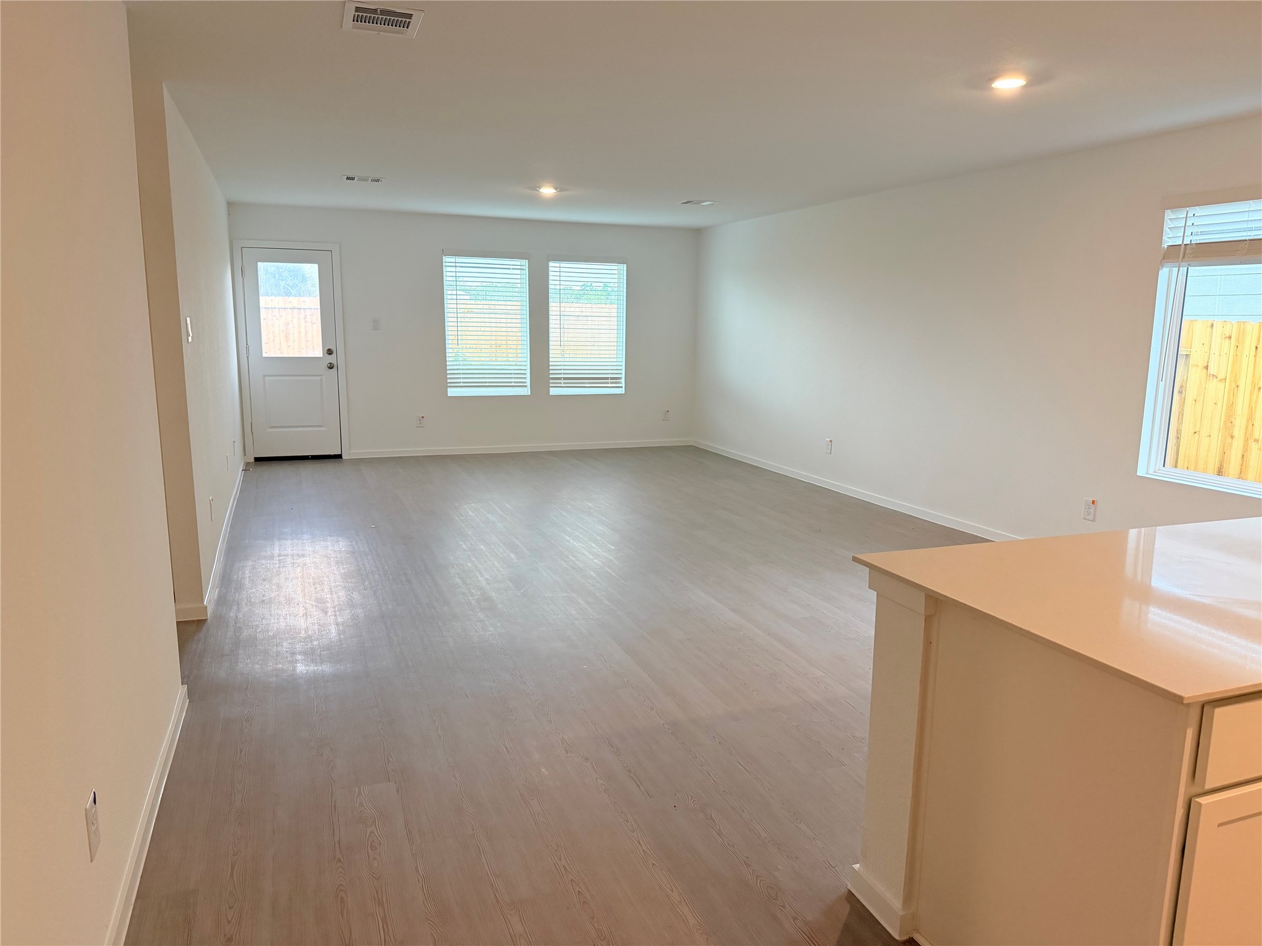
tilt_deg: -9.3
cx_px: 631
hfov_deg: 71.6
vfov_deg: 56.8
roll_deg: -0.4
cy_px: 473
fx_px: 875
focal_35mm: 24
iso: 200
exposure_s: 1/132
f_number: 1.78
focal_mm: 6.76
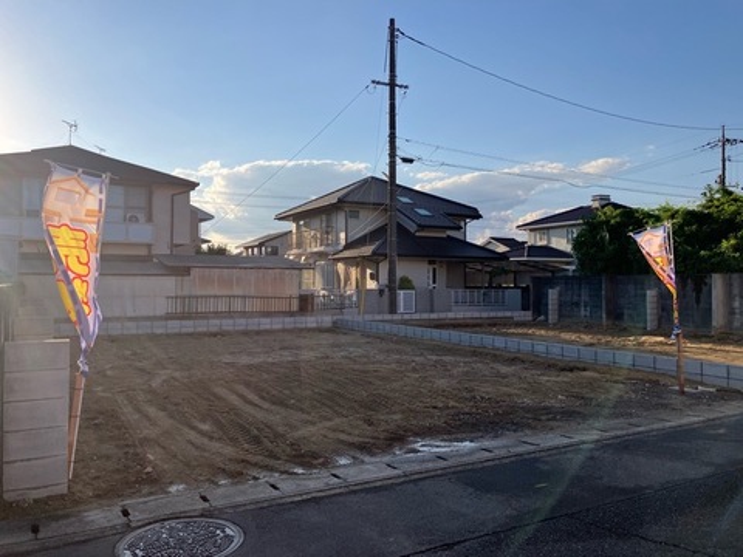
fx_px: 601
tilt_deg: +1.2
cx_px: 372
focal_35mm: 28
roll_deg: -1.9
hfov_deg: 63.4
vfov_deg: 49.7
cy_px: 278
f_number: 1.8
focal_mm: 3.99
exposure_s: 1/2208
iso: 32
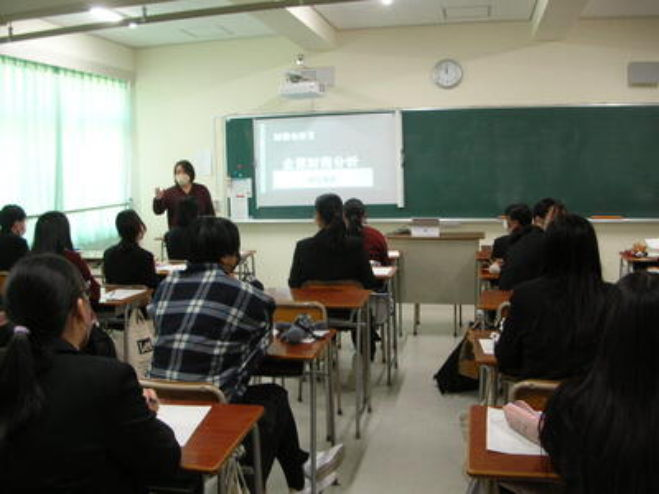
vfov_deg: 40.7
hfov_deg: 52.6
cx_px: 330
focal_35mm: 35
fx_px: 666
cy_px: 247
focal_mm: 5.8
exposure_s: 1/13.2
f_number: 2.8
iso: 50
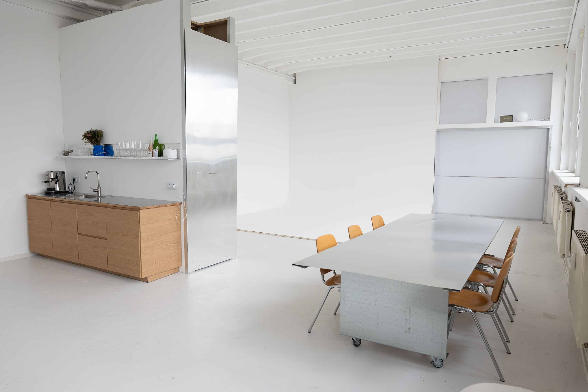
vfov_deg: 53.1
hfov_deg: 73.7
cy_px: 196
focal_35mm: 24
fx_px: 392
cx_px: 294
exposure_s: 1/50
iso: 200
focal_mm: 24
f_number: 4
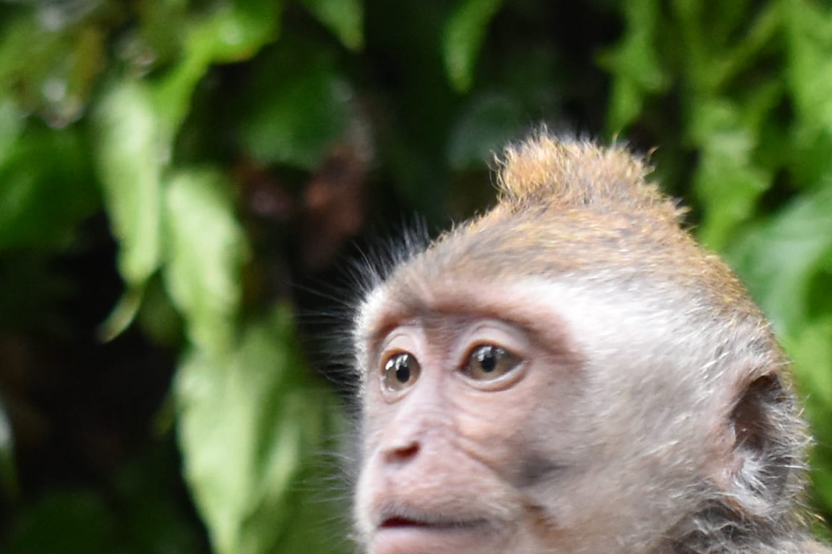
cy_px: 806
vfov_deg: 3.6
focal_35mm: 380
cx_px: 471
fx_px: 8782
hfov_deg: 5.4
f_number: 5.3
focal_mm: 48
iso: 1100
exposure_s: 1/60
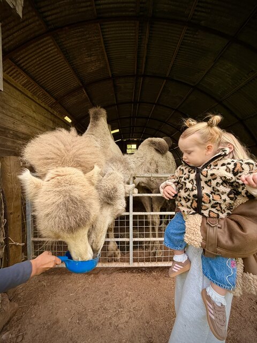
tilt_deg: -4.4
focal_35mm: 14
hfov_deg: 85.7
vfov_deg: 102.1
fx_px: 139
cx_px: 128
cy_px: 172
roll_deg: -2.3
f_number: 2.2
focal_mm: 2.22
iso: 100
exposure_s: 1/121
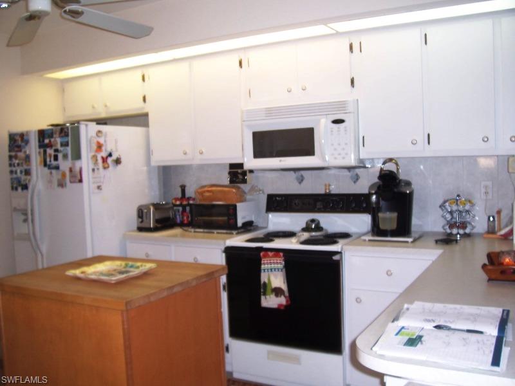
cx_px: 258
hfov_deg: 54.0
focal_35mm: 34
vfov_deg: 41.8
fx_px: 506
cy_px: 193
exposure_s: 1/60
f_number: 2.7
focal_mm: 5.6
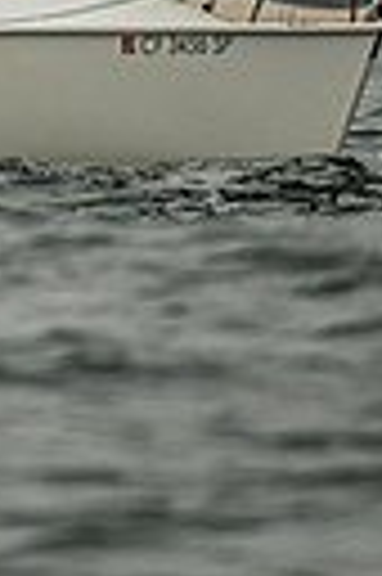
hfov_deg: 0.6
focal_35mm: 2169
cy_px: -126
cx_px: -734
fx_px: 34614
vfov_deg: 1.0
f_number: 5.6
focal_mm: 400
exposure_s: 1/4000
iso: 280
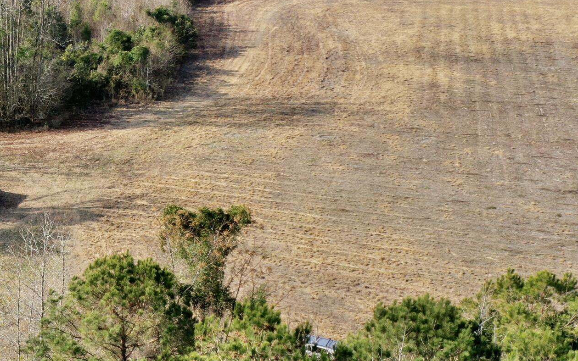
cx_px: -106
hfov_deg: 26.9
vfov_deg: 19.1
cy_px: 132
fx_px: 1071
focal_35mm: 68
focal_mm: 10.26
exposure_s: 1/320
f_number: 6.3
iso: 100
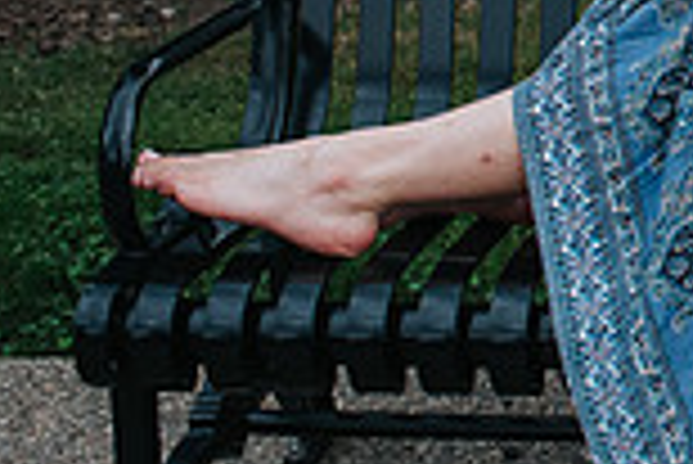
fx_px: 2717
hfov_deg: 13.1
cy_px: -260
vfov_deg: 9.4
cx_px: 1274
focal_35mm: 141
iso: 1000
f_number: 2.8
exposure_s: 1/1250
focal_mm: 35
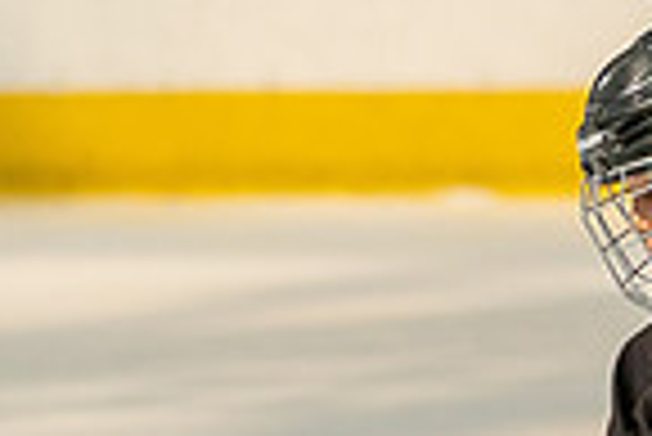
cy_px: 721
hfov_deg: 2.0
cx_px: 774
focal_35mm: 1030
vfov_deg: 1.3
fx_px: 18673
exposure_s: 1/4000
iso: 1600
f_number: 3.5
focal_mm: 186
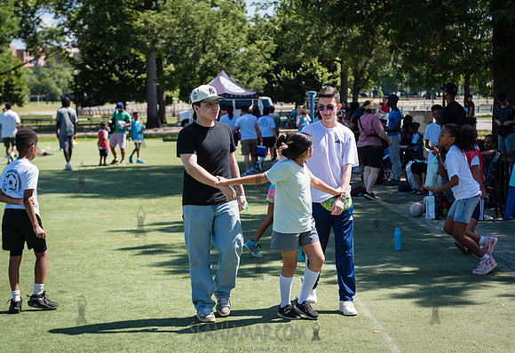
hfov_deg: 25.2
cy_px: 164
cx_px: 290
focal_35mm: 80
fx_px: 1149
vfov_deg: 17.5
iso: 200
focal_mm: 70
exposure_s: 1/800
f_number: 4
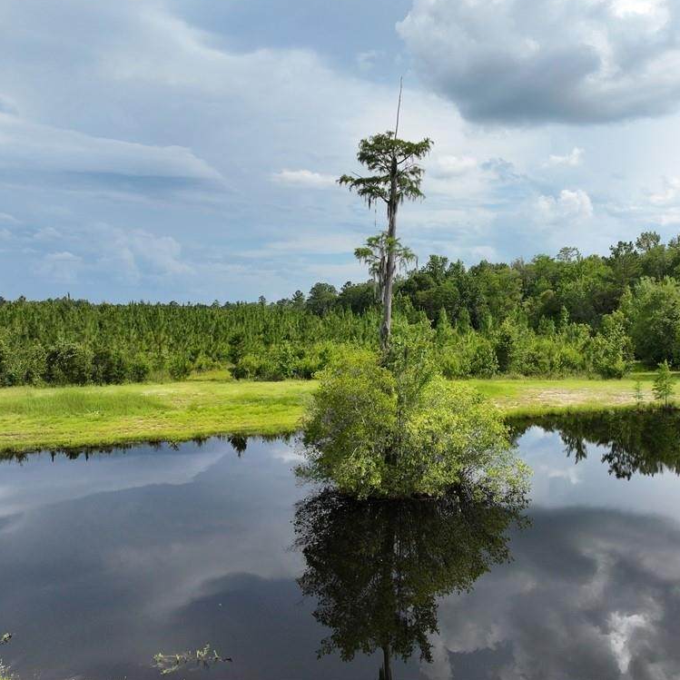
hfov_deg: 55.1
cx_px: 419
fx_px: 645
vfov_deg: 55.6
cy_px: 335
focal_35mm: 29
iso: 170
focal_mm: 12.29
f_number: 2.8
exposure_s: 1/2500
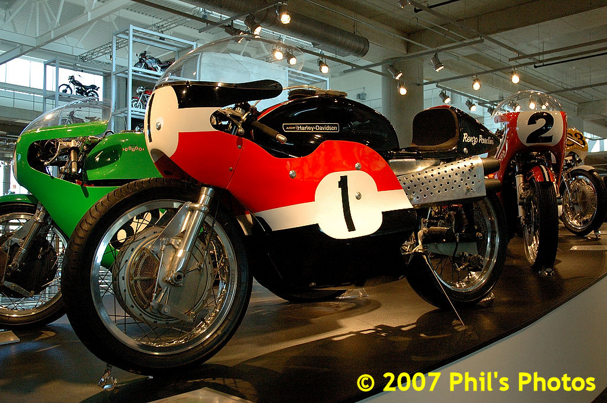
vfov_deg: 35.4
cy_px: 202
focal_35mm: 38
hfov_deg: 51.3
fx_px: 631
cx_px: 304
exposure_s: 1/60
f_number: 5
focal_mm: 25
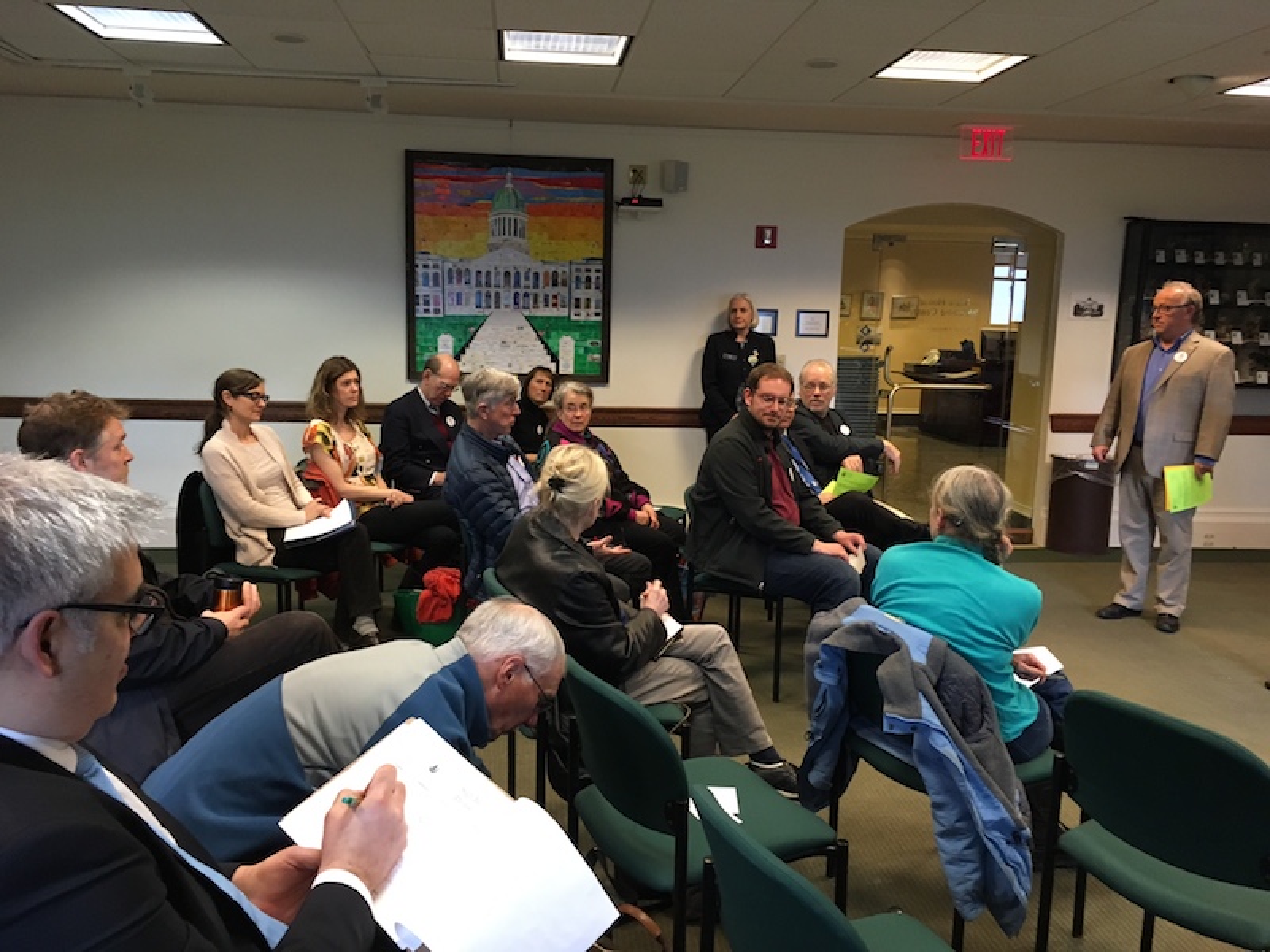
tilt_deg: -8.5
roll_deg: +0.1
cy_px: 476
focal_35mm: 29
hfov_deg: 61.7
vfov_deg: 48.2
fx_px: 1064
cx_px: 635
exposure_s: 1/30
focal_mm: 4.15
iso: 125
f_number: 2.2
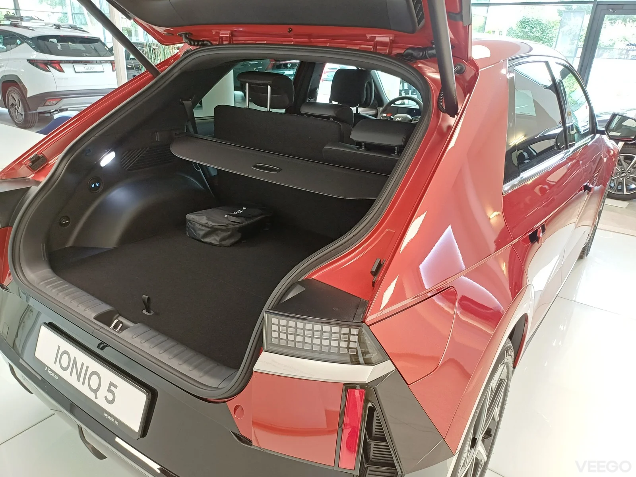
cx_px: 318
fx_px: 459
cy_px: 238
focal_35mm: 25
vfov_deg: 54.9
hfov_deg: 69.4
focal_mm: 4.65
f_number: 1.8
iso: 250
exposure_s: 1/33.3
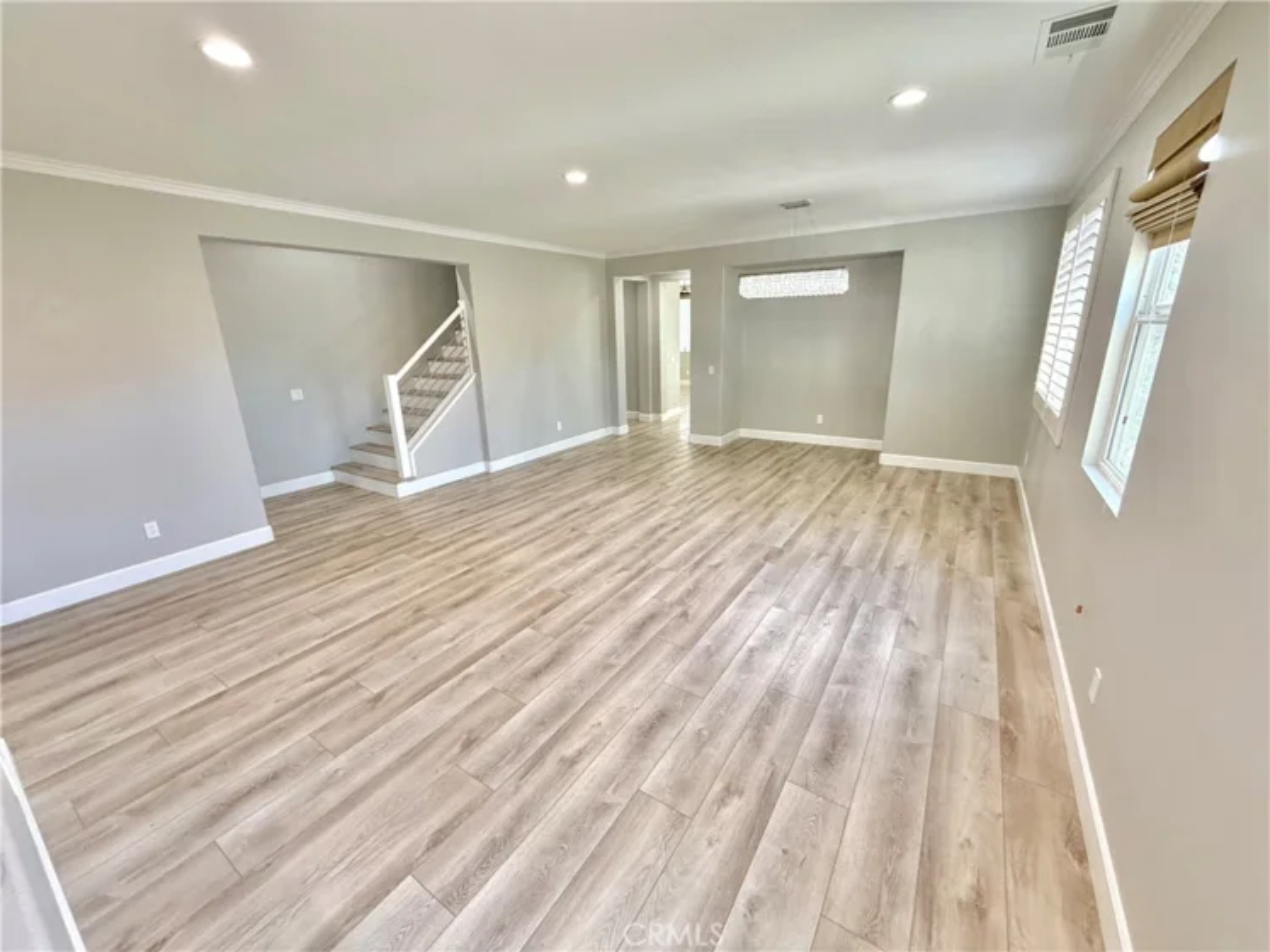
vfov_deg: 85.7
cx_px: 635
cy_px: 476
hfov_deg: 102.1
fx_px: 514
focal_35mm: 14
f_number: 2.2
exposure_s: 1/120
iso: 250
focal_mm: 2.22
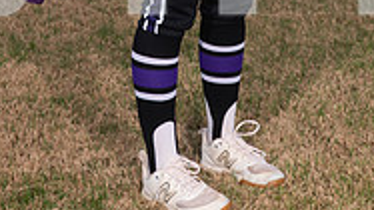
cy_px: -186
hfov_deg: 15.2
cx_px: 200
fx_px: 1398
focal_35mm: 141
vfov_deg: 8.2
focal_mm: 56
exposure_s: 1/320
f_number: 6.3
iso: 320
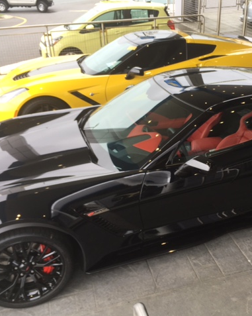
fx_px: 355
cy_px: 158
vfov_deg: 48.0
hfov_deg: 39.0
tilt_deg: -29.0
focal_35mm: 38
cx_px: 151
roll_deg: +0.8
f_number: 2.2
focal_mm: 4.15
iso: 25
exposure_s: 1/60
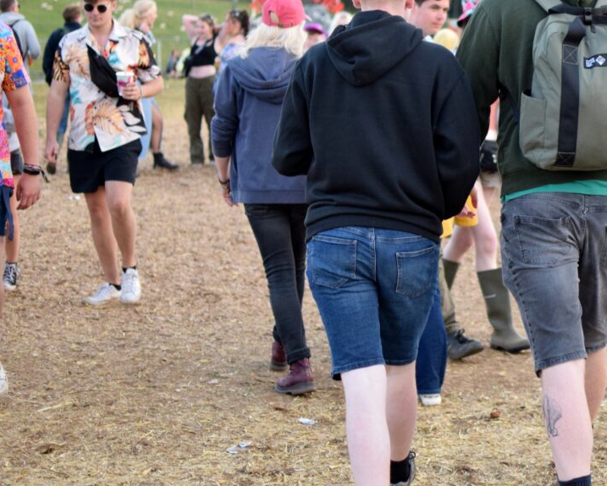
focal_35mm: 99
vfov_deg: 15.6
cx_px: 599
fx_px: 1778
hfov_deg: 18.9
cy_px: 209
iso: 800
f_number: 2.5
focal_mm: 35
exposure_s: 1/640
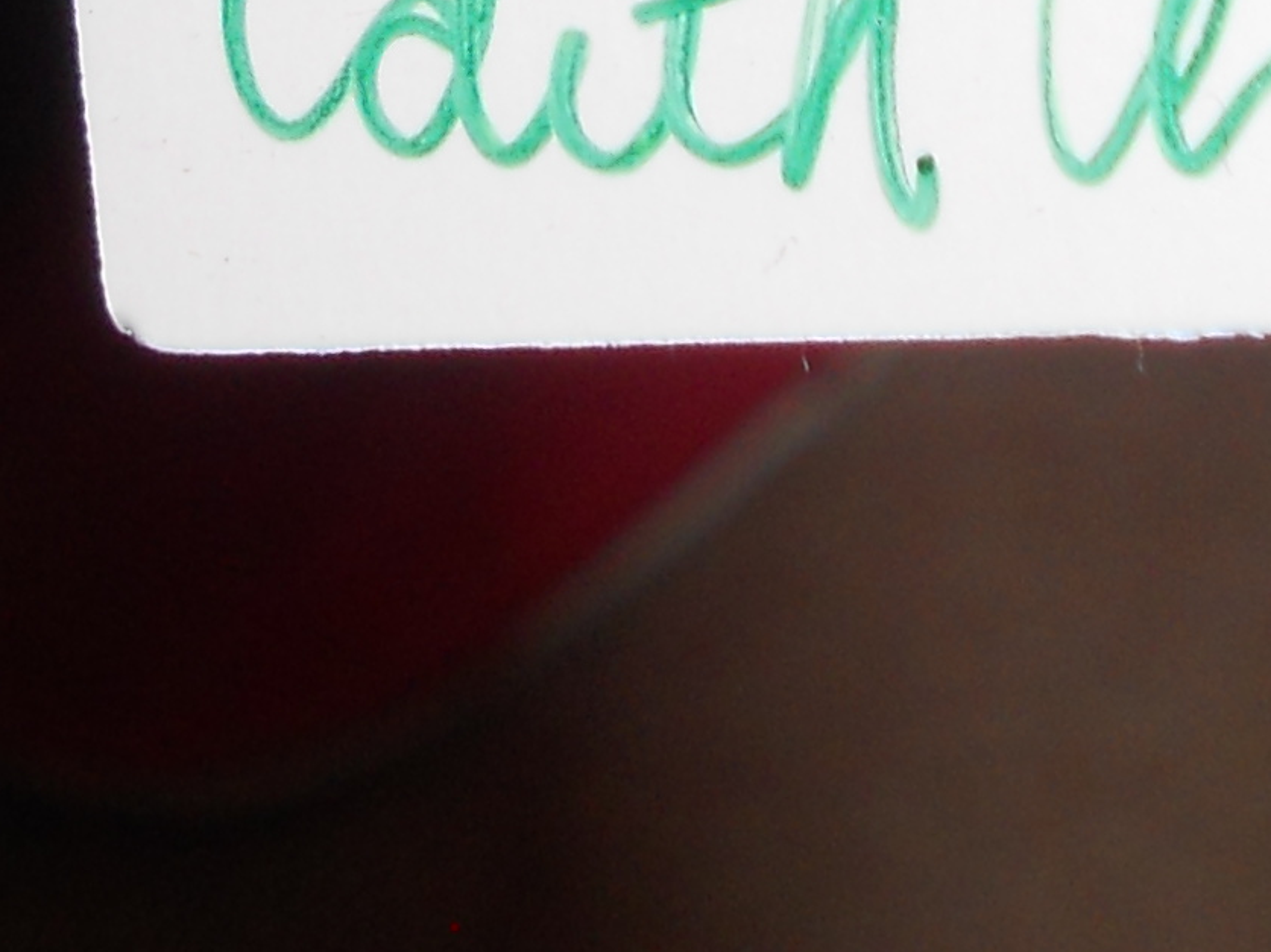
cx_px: 472
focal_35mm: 153
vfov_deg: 8.9
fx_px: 5615
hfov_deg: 12.9
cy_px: -1213
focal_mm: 5.8
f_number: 8.8
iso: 80
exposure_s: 1/25
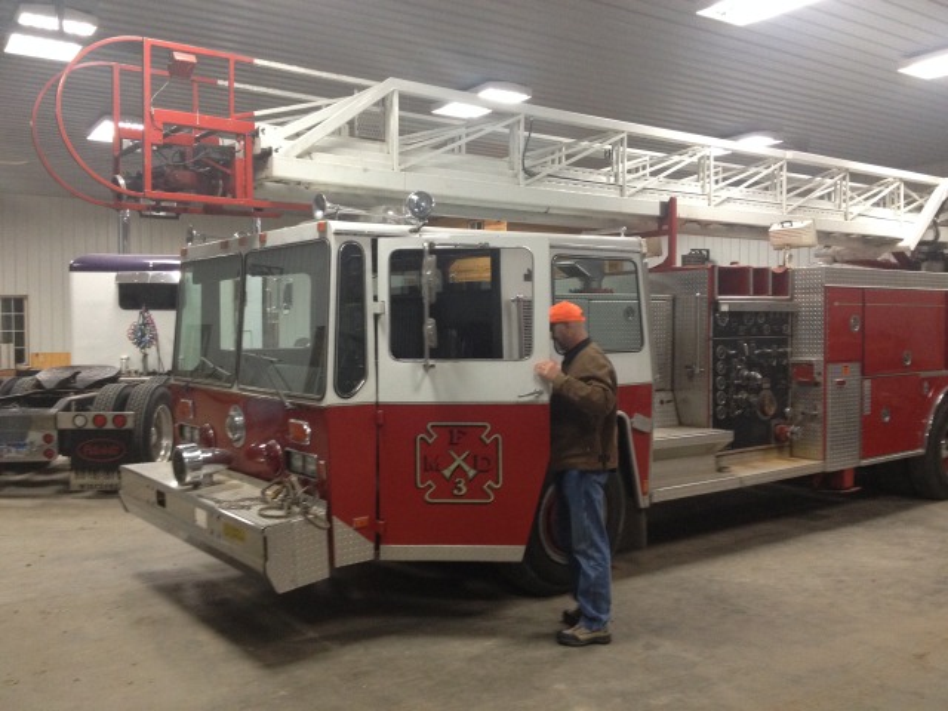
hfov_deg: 52.6
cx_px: 474
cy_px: 356
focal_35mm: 35
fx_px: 959
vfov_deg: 40.7
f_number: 2.4
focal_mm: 4.28
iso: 200
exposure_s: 1/20
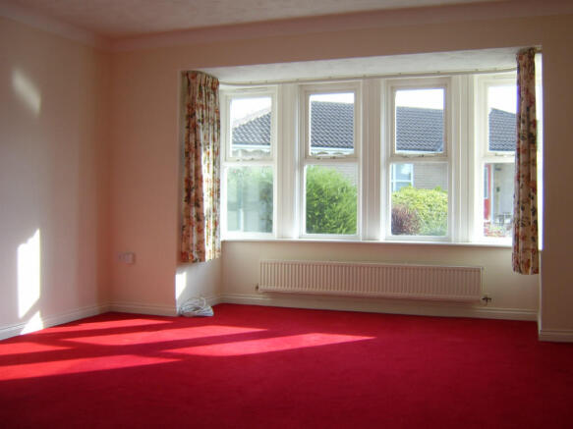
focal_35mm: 31
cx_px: 286
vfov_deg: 45.4
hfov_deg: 58.4
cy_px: 214
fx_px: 513
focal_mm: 8.13
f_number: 2.7
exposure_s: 1/78
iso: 50
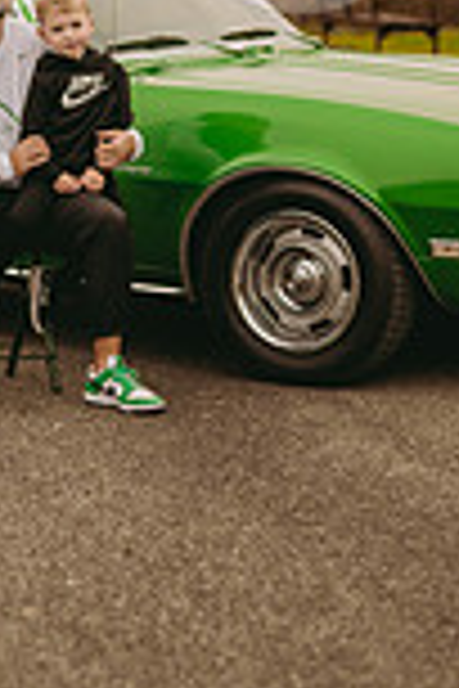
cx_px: 18
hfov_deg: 9.3
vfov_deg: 13.8
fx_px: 2811
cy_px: 36
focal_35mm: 147
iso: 400
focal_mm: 50
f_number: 4
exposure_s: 1/200
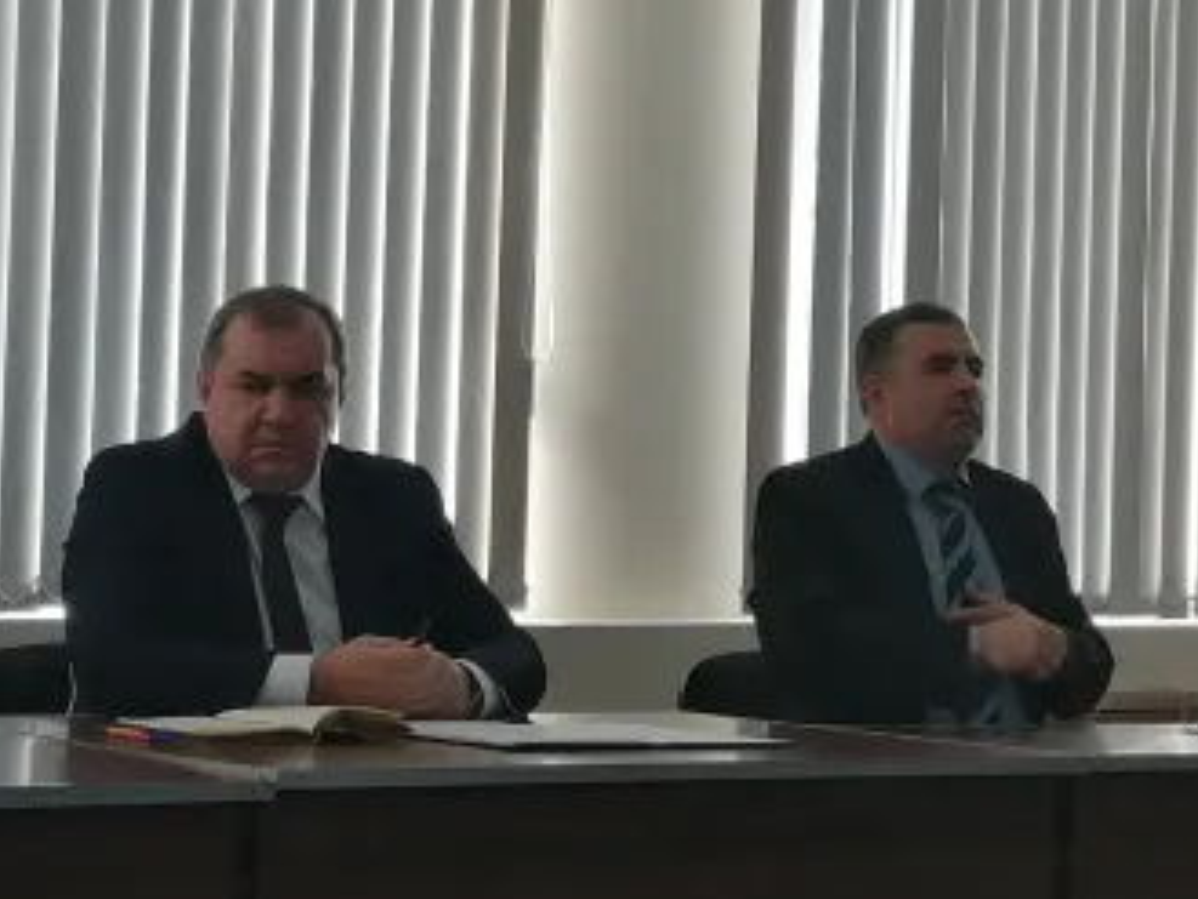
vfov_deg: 13.5
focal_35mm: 110
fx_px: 3808
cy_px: 355
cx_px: 355
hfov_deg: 17.8
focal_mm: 3.96
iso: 50
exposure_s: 1/114
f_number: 1.8
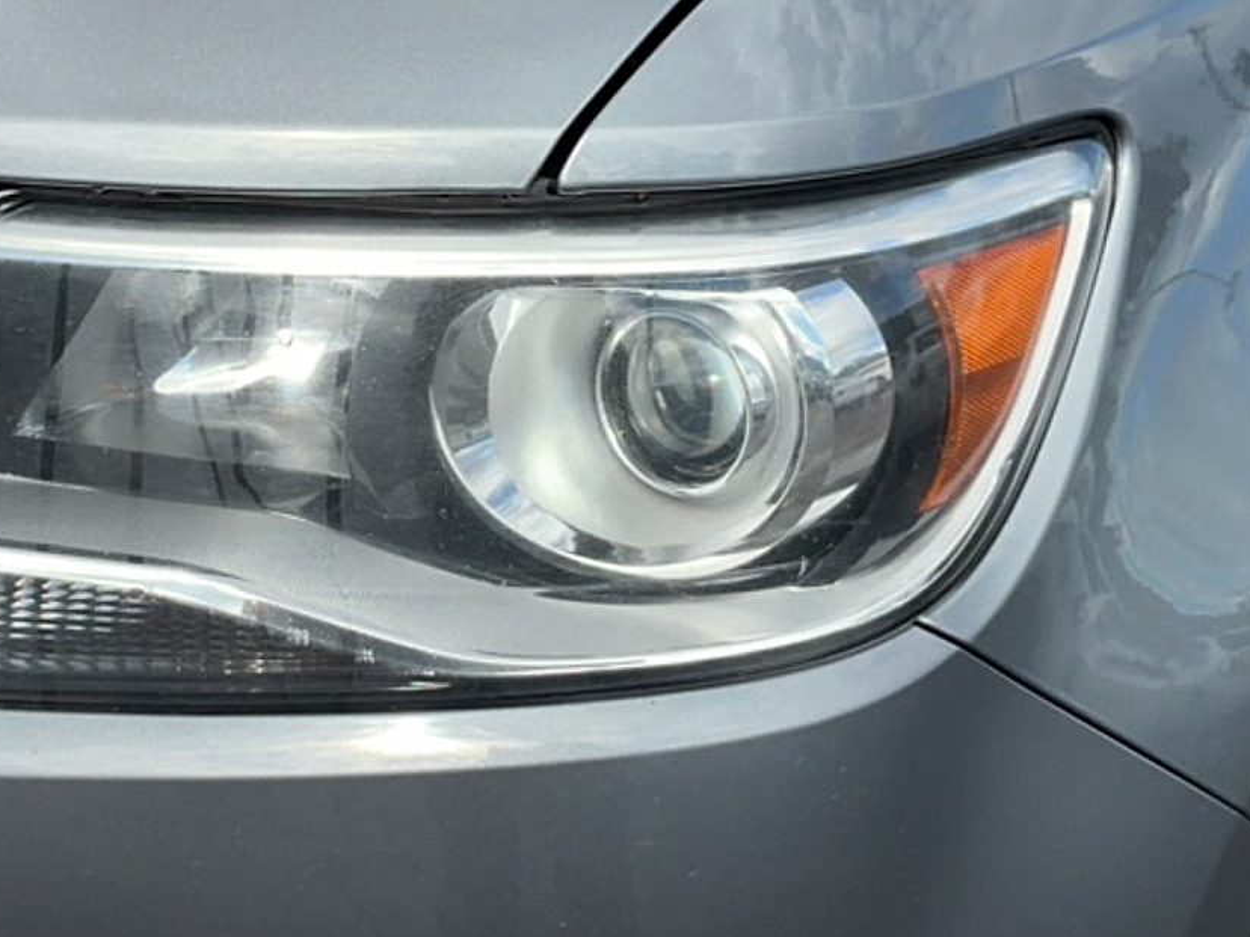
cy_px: 362
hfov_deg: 32.6
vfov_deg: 25.2
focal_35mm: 58
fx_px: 2094
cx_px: 316
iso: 25
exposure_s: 1/829
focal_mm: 3
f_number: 1.8
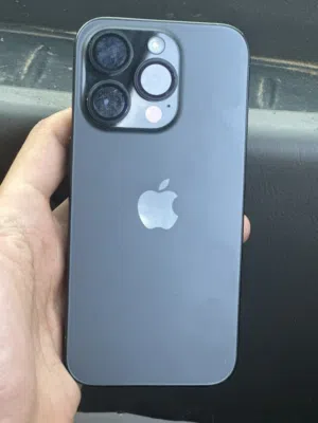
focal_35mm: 77
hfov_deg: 19.1
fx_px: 943
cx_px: 159
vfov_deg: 25.3
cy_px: 212
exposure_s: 1/94
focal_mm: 9
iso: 250
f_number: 2.8
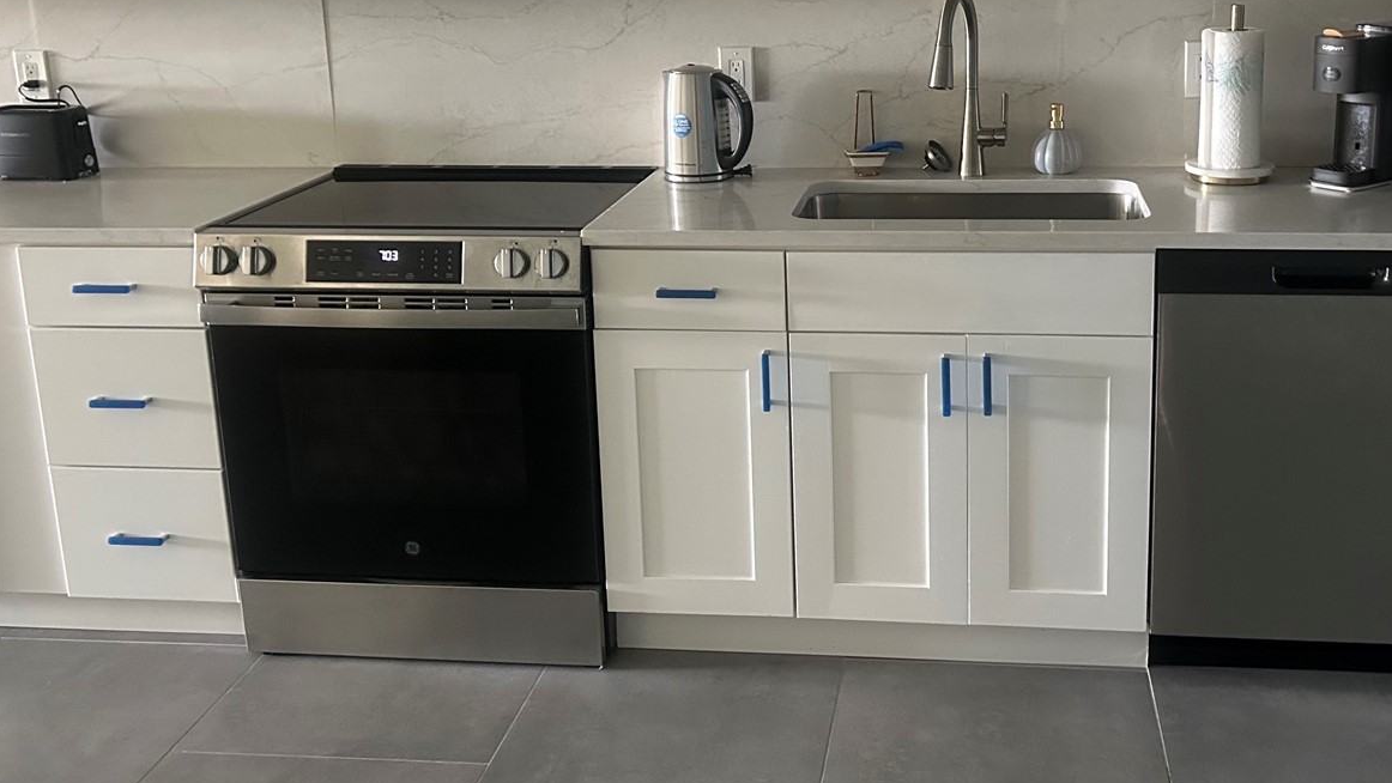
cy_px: 225
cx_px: 839
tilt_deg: -10.9
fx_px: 1440
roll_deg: +2.3
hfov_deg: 51.2
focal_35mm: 39
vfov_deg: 30.1
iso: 500
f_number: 1.5
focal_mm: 5.7
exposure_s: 1/40
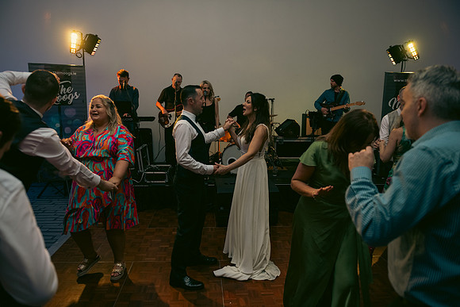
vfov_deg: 53.2
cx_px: 230
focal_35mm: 24
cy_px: 154
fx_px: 307
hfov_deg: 73.7
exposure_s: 1/160
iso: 800
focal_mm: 24
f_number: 3.5
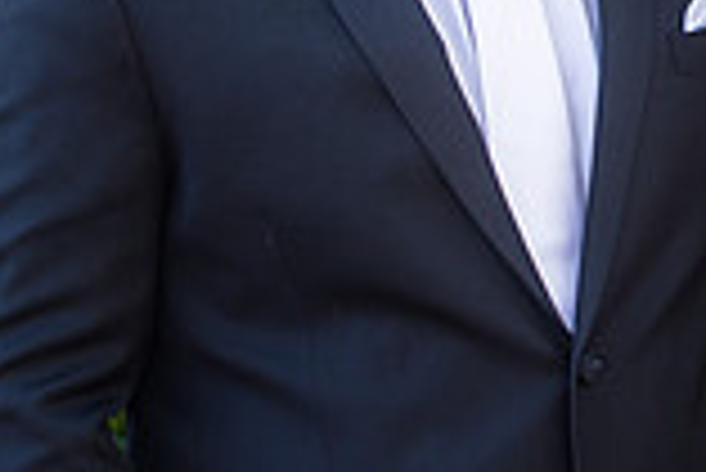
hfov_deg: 7.9
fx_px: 5064
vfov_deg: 5.3
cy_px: -276
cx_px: 845
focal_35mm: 258
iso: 160
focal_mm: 70
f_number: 3.5
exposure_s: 1/250
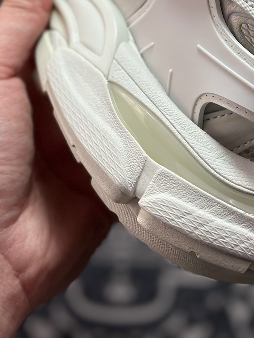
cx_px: 163
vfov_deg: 17.2
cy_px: -16
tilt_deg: -54.2
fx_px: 1086
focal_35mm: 111
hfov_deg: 13.3
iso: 80
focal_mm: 6.86
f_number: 1.78
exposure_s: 1/1751
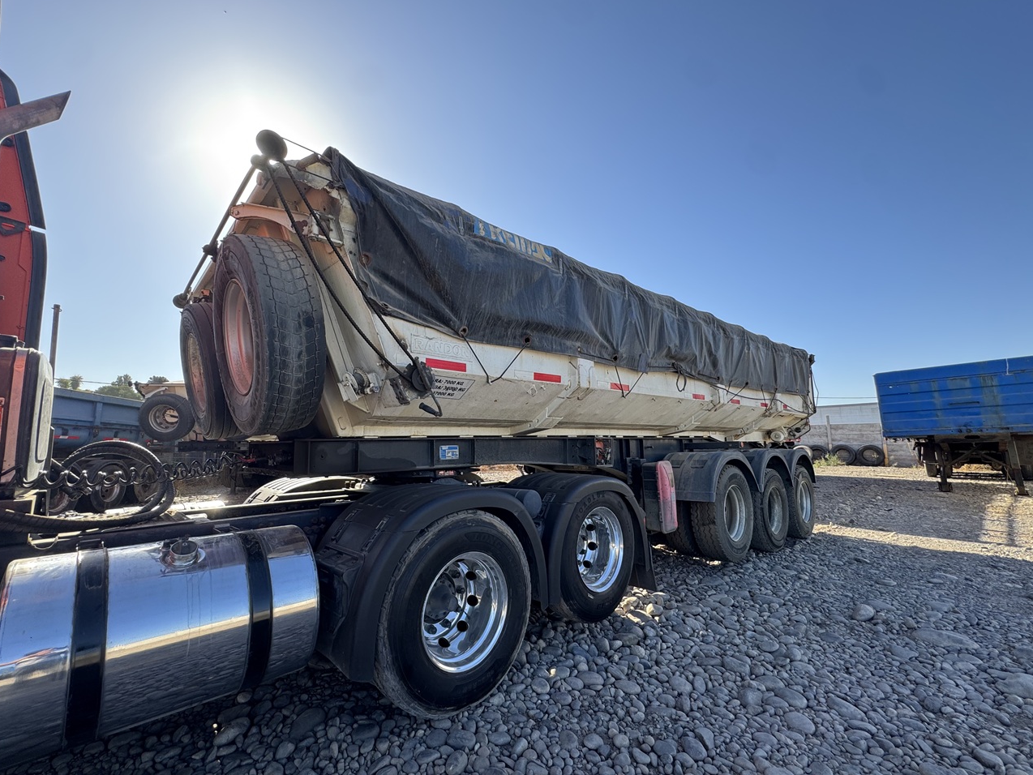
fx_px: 448
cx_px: 490
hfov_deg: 98.1
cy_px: 387
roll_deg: +0.1
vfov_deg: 81.8
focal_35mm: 15
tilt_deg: +7.1
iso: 40
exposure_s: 1/351
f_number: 2.2
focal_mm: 2.22
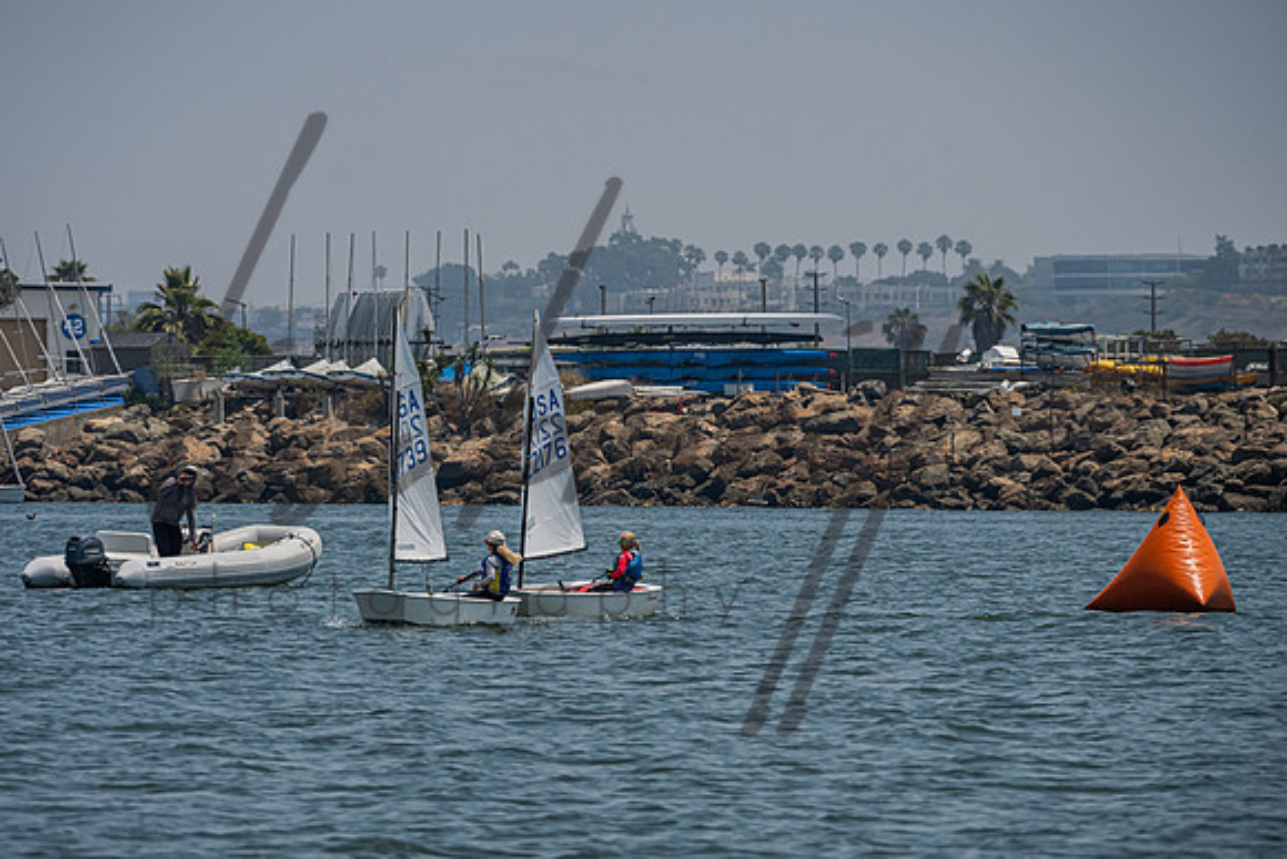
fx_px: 11100
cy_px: 462
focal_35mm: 310
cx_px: 582
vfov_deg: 4.4
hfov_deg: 6.6
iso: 320
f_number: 8
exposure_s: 1/2000
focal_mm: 250
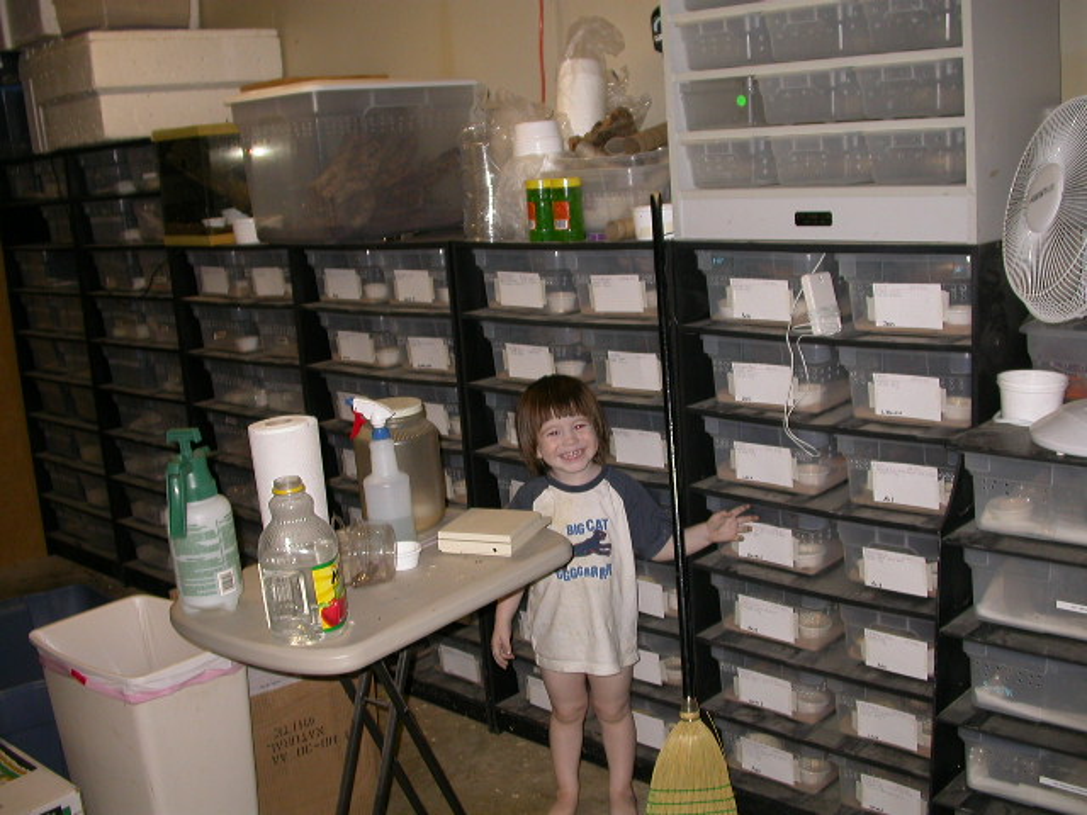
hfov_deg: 49.0
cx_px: 544
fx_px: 1193
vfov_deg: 37.7
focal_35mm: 38
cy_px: 408
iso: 100
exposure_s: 1/60
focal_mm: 7.85
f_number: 2.6
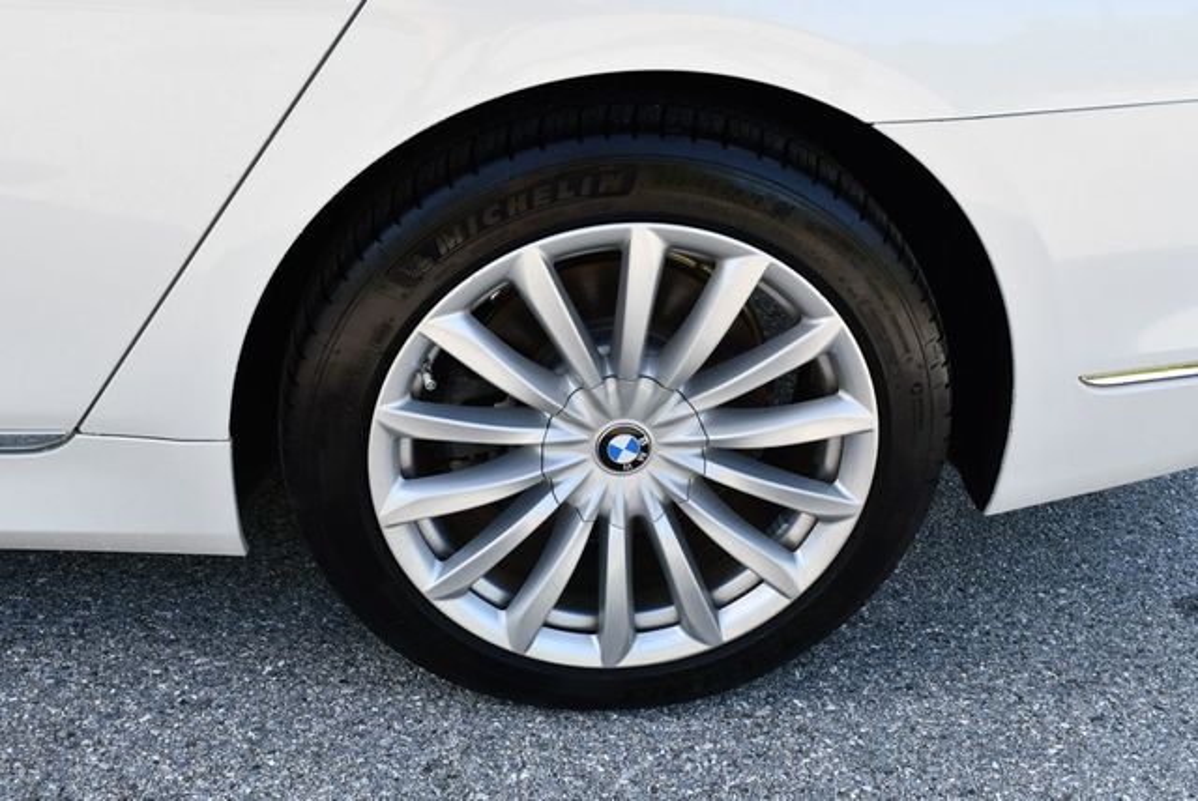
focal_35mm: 36
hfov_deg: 53.1
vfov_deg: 36.9
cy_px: 400
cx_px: 599
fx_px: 1199
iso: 250
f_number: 5.6
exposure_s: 1/250
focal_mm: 18
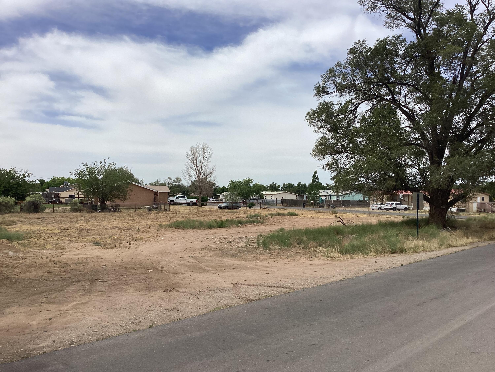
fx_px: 443
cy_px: 186
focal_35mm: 31
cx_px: 248
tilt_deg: +0.5
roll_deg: -1.0
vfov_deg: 45.4
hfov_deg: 58.4
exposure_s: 1/2551
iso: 25
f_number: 2.4
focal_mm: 3.3
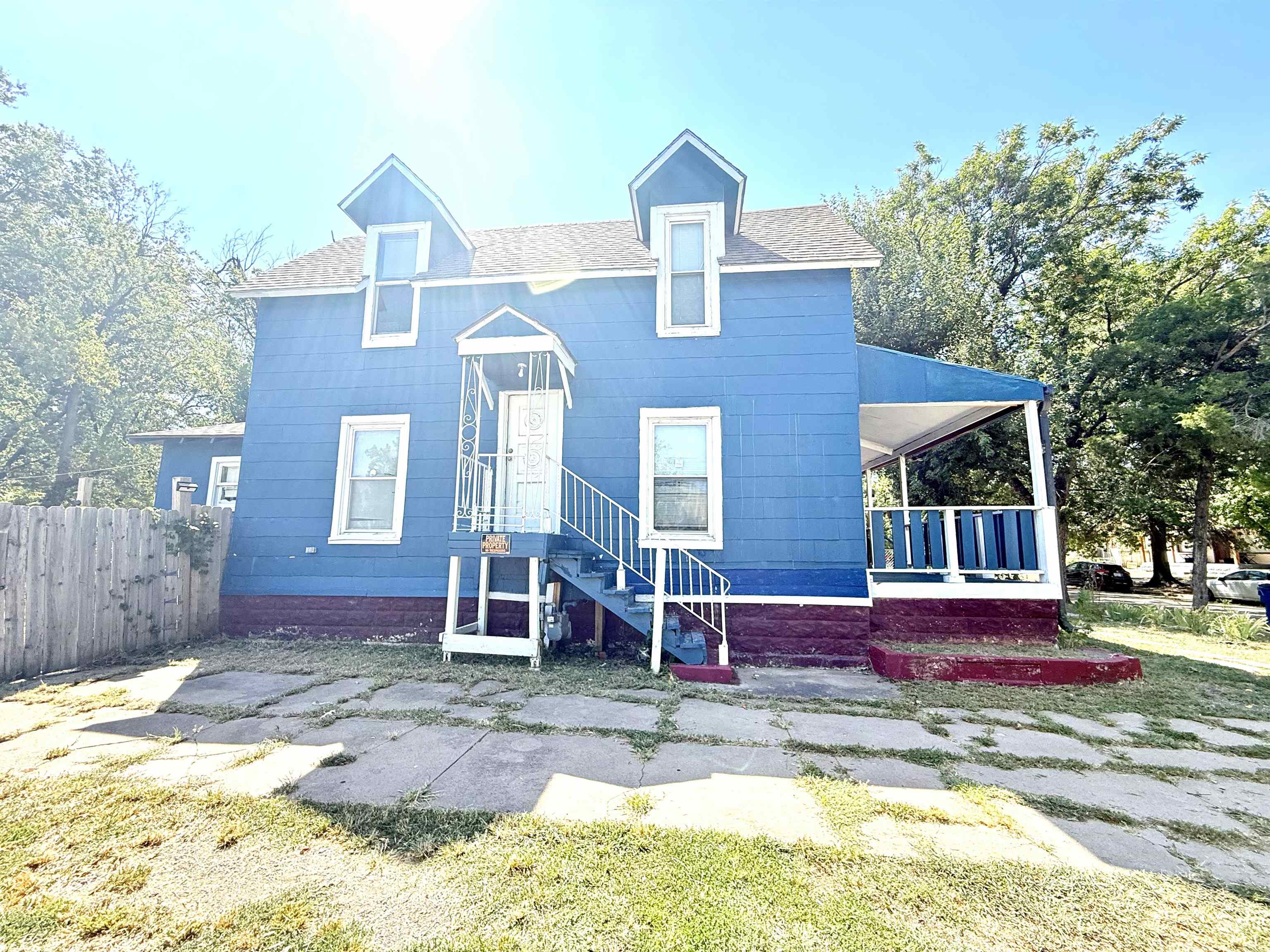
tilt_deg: +7.9
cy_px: 476
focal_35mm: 14
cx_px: 635
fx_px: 514
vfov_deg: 85.7
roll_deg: -0.7
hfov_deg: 102.1
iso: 64
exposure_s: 1/280
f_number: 2.2
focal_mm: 2.22
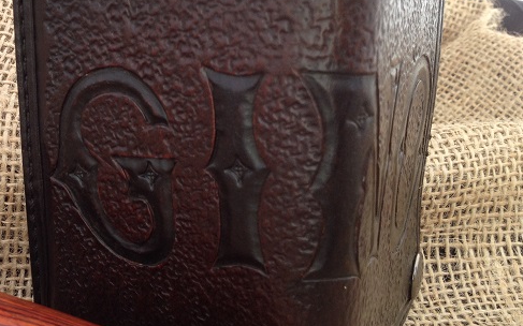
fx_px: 869
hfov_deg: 32.5
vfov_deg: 21.3
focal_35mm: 61
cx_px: 98
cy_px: 171
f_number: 2.4
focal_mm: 4.28
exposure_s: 1/302
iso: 50
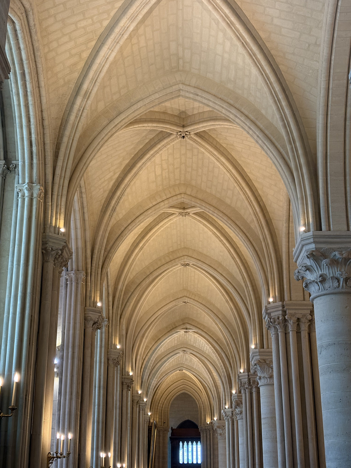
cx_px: 176
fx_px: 703
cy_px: 234
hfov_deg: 28.0
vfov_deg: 36.8
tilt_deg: +20.5
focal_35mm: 52
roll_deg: -0.1
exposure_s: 1/38
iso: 200
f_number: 1.6
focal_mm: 5.96
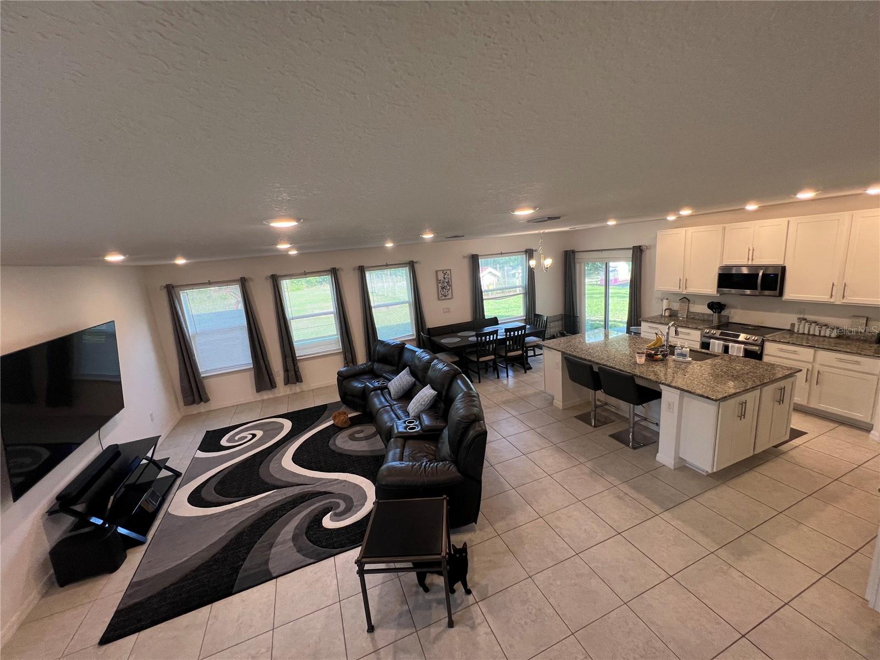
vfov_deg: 89.9
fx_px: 330
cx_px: 440
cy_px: 330
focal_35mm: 13
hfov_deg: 106.2
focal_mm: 1.57
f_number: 1.8
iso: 125
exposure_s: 1/120
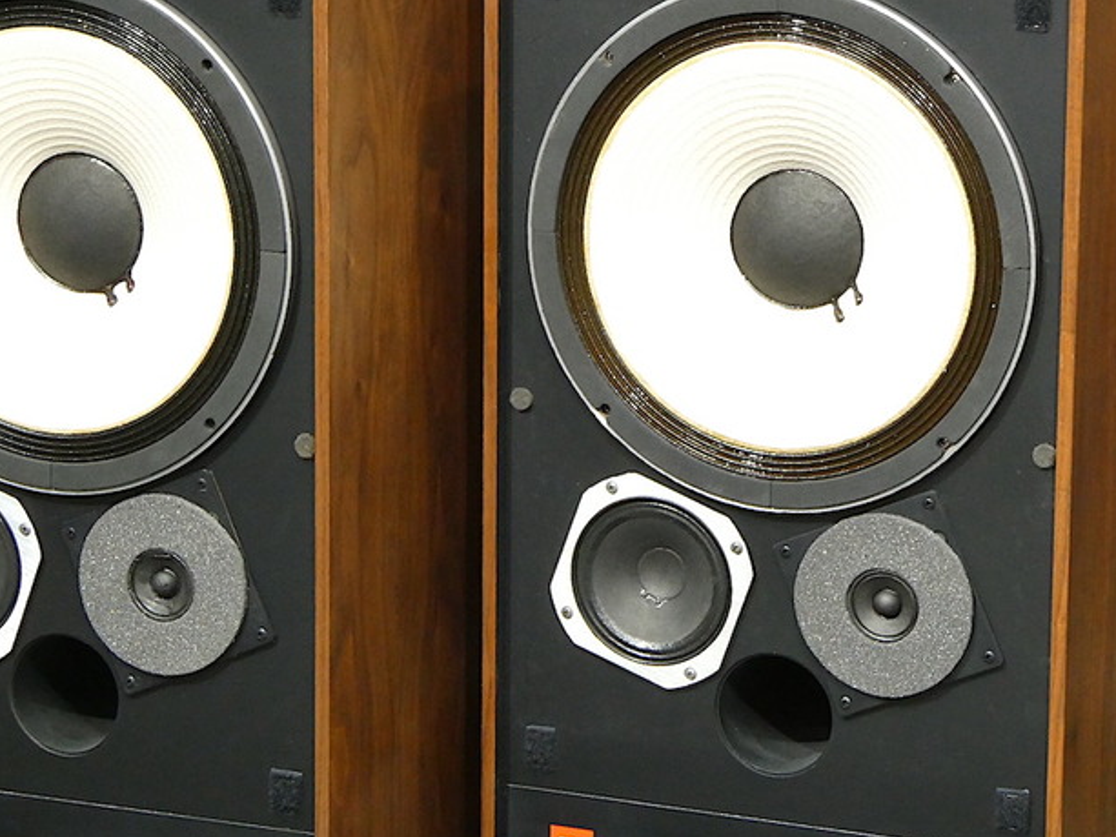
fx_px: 4547
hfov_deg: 14.0
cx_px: 492
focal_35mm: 141
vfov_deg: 10.5
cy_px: 393
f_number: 6.3
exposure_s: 1/2.5
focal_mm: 16.1
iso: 400
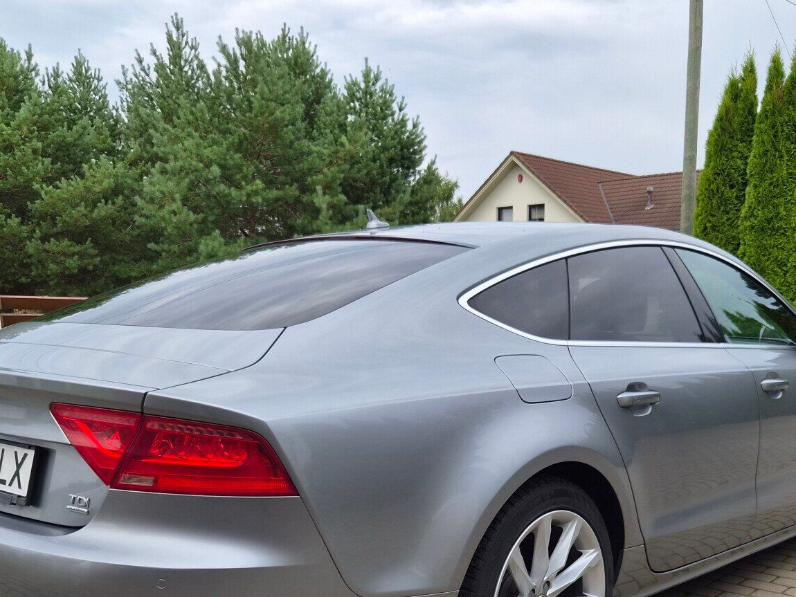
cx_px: 455
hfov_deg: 47.7
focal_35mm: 39
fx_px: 897
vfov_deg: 35.3
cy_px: 500
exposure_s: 1/788
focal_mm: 5.4
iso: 80
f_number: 1.8
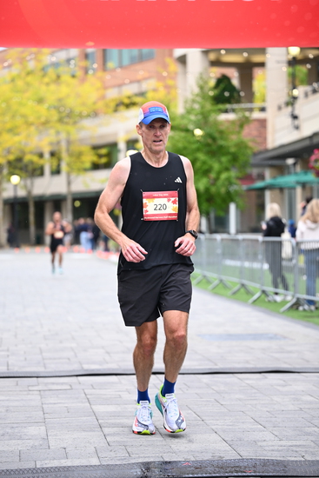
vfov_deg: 22.1
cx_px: 160
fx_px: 1222
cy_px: 239
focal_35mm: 92
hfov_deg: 14.9
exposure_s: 1/1250
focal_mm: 92
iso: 1250
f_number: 2.8
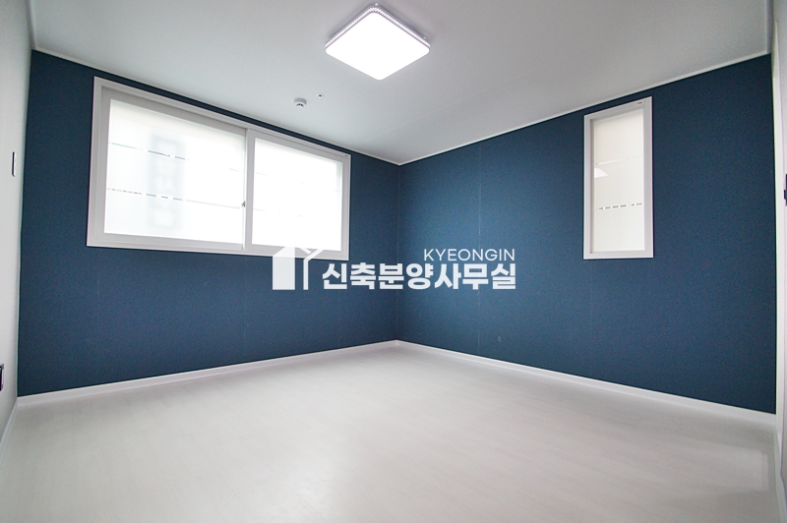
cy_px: 262
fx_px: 328
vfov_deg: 77.2
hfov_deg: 100.4
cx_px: 394
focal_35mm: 15
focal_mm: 10
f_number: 4
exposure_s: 1/160
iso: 800
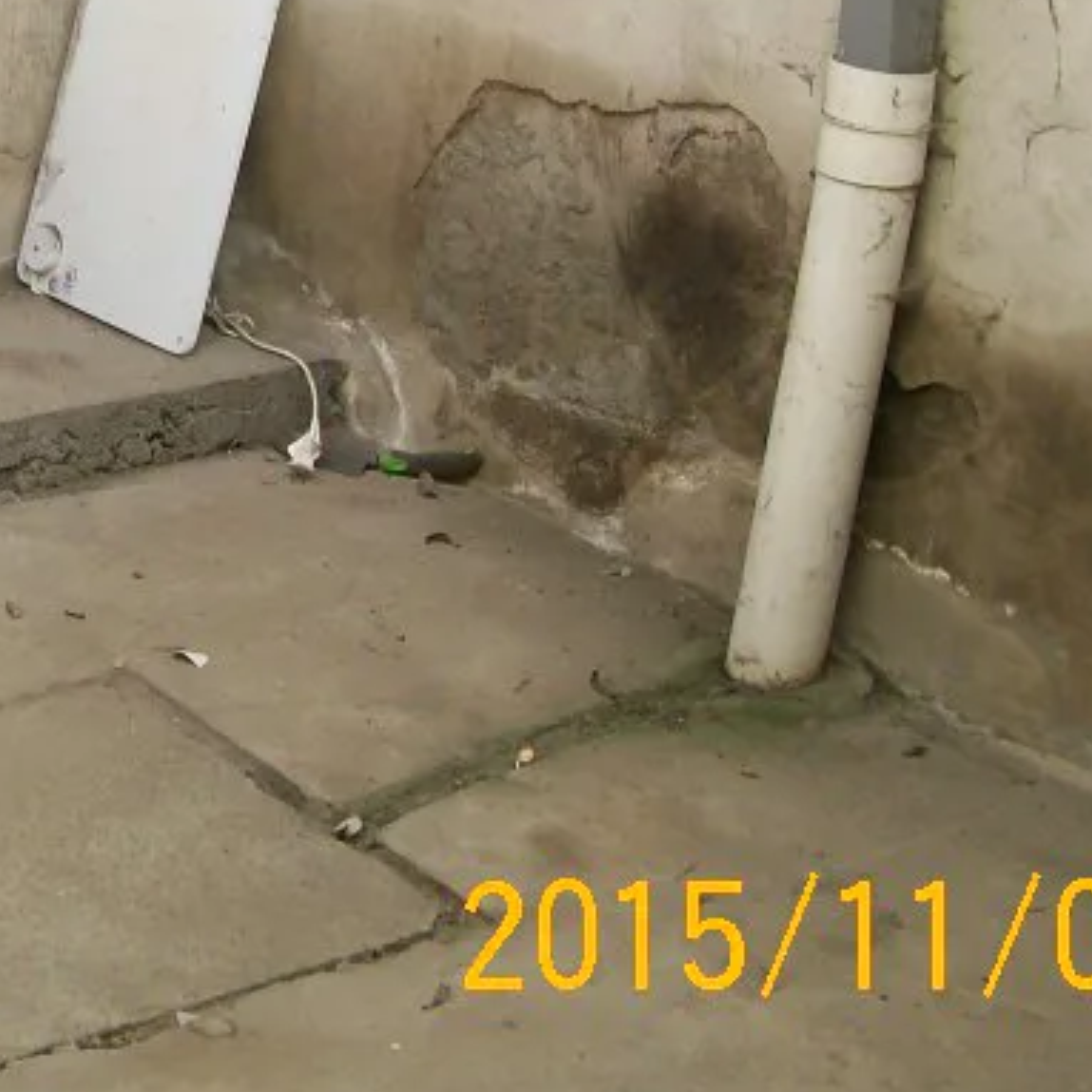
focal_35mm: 85
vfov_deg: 20.0
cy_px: 120
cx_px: -114
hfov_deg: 19.5
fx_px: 3034
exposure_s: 1/90.6
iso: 80
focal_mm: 6
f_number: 2.7
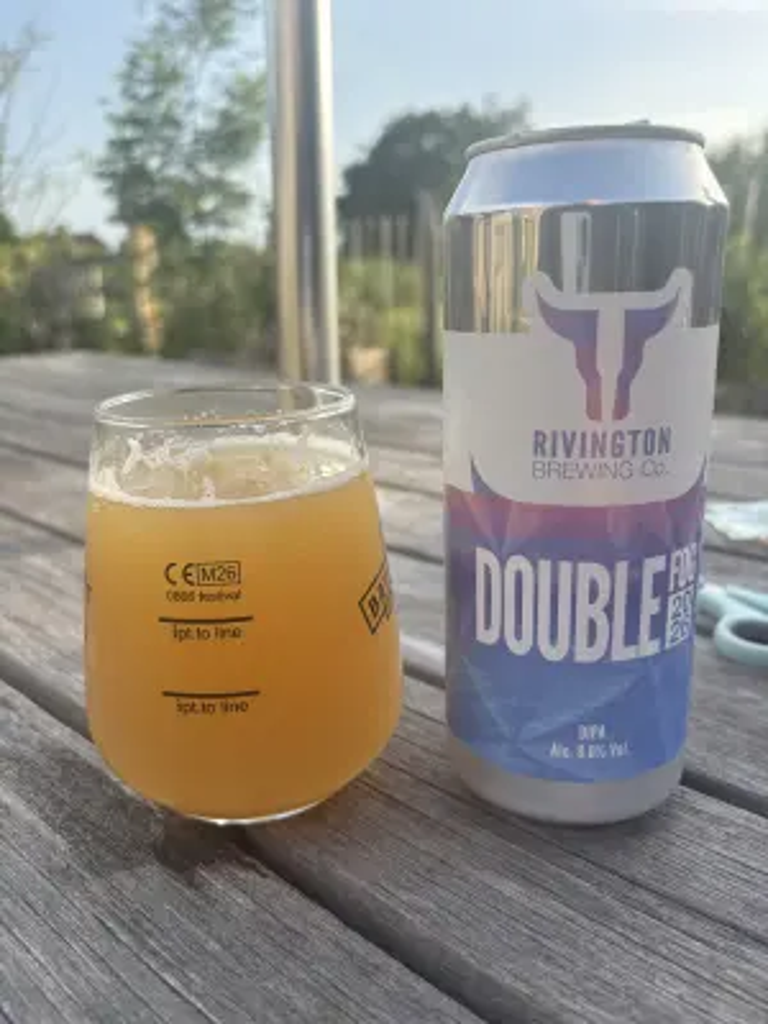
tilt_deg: -17.2
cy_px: 512
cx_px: 384
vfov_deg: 67.3
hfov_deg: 53.1
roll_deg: +0.7
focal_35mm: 26
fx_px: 769
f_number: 1.6
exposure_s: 1/1152
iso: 50
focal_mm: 5.96
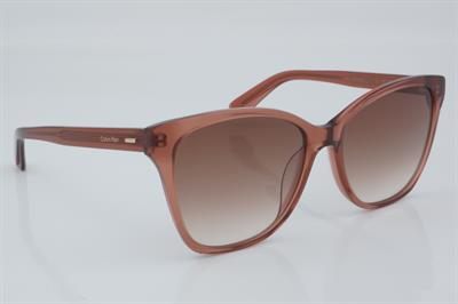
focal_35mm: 75
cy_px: 152
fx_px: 953
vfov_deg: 18.2
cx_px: 229
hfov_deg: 27.0
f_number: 32
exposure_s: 1/4
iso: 100
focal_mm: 50
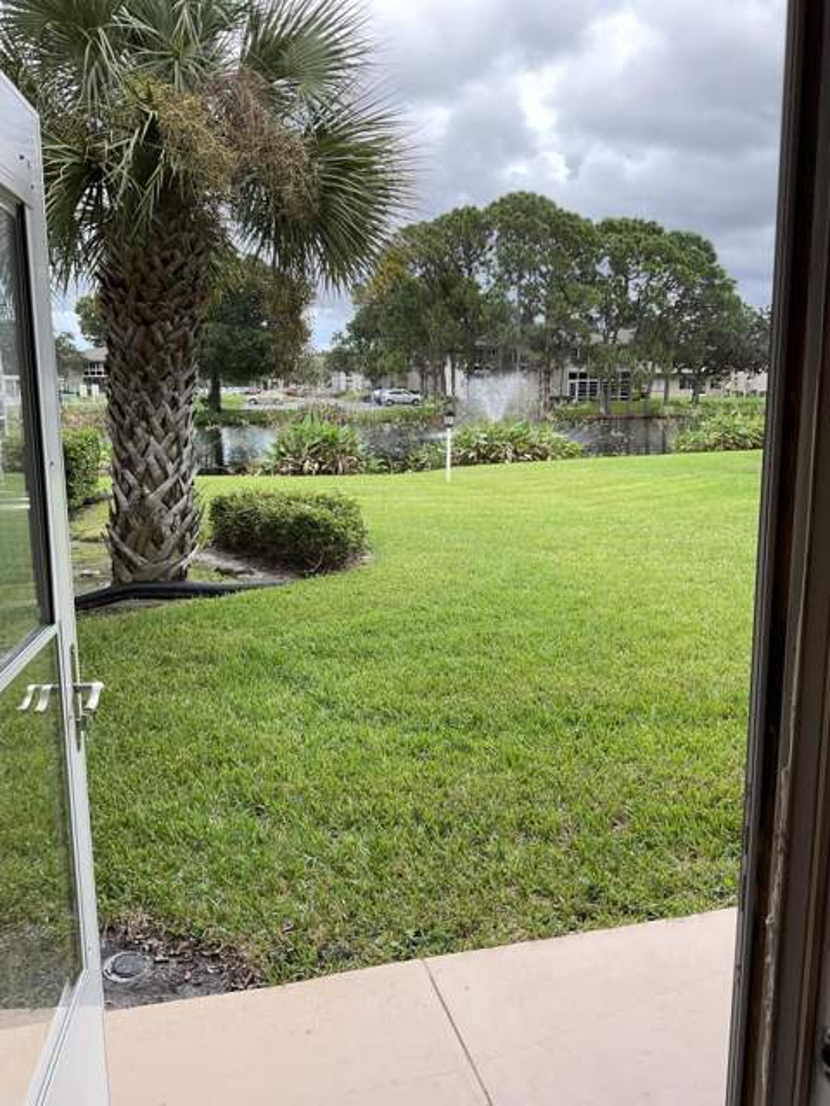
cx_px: 415
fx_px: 927
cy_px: 553
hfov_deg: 48.2
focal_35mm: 29
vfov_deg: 61.7
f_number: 1.8
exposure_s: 1/122
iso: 25
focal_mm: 3
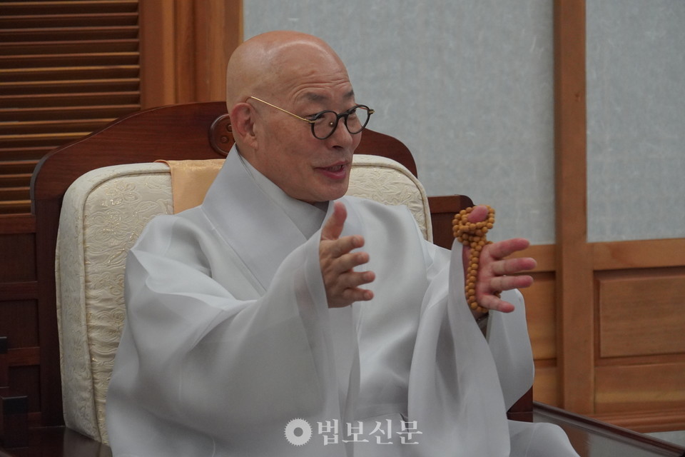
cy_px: 228
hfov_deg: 11.9
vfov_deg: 8.0
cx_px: 342
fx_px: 3282
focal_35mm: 172
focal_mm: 115
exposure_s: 1/200
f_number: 5.6
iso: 3200
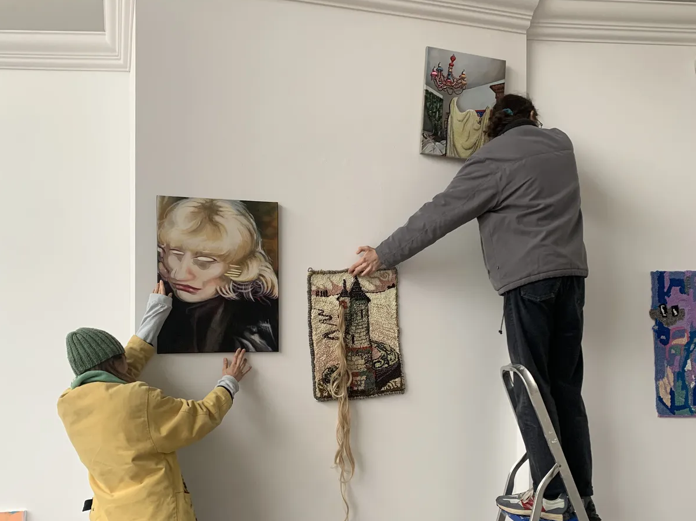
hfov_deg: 52.6
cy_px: 320
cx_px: 349
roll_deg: -0.4
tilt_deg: +1.5
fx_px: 704
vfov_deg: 40.4
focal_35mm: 35
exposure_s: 1/98
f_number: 1.8
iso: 100
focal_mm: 4.25
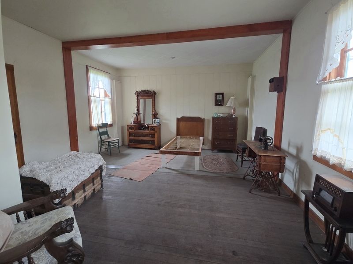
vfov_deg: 89.9
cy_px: 132
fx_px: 133
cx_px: 176
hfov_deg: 106.2
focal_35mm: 13
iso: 160
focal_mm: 2.2
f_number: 2.2
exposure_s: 1/60.2
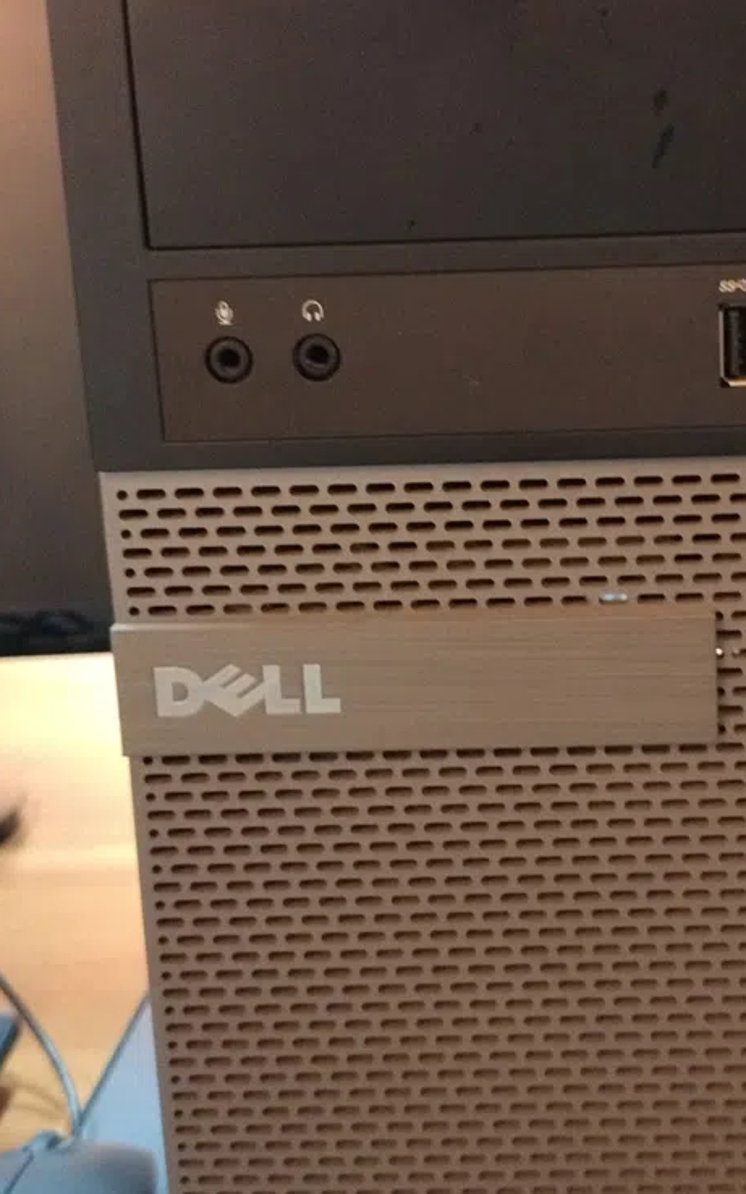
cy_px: 509
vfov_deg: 41.0
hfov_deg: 25.9
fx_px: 1595
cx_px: 599
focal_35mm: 49
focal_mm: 4.71
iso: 1406
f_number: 1.7
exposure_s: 1/33.3
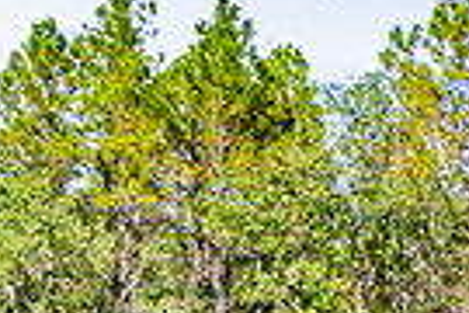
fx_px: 2123
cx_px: -400
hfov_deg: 11.6
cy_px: 435
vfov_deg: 8.3
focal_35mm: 163
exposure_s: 1/800
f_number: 2.8
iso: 100
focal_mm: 38
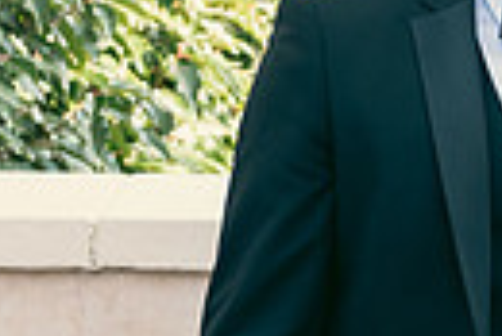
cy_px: 137
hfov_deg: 7.2
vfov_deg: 5.0
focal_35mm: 277
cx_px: 965
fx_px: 3867
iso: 320
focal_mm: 62
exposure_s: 1/160
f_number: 6.3
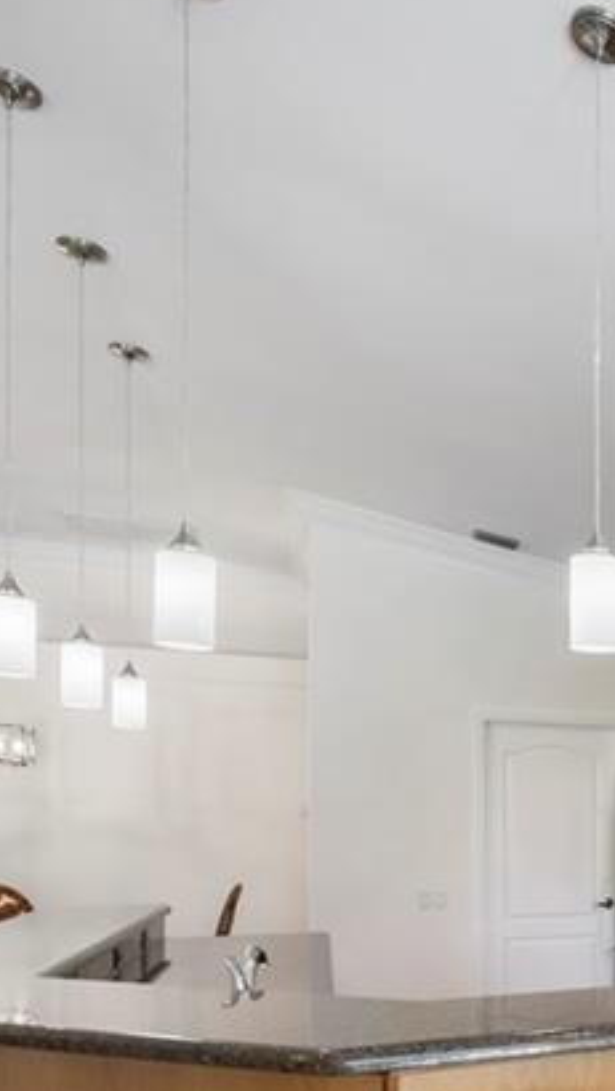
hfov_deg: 26.9
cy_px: 886
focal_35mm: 34
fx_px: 984
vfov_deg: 53.8
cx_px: 873
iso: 320
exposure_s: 1/25
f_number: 7.1
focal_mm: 13
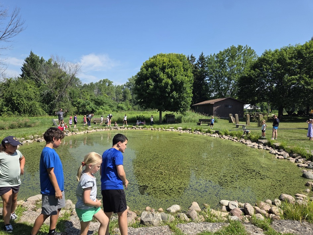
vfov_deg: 54.9
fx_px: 226
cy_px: 124
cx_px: 149
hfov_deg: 69.3
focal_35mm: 25
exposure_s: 1/3788
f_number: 1.8
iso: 80
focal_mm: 5.4
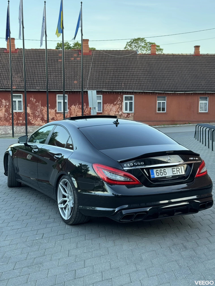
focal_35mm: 48
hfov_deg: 30.3
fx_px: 398
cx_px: 108
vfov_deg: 39.7
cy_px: 143
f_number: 1.78
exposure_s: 1/121
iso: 50
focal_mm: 6.76
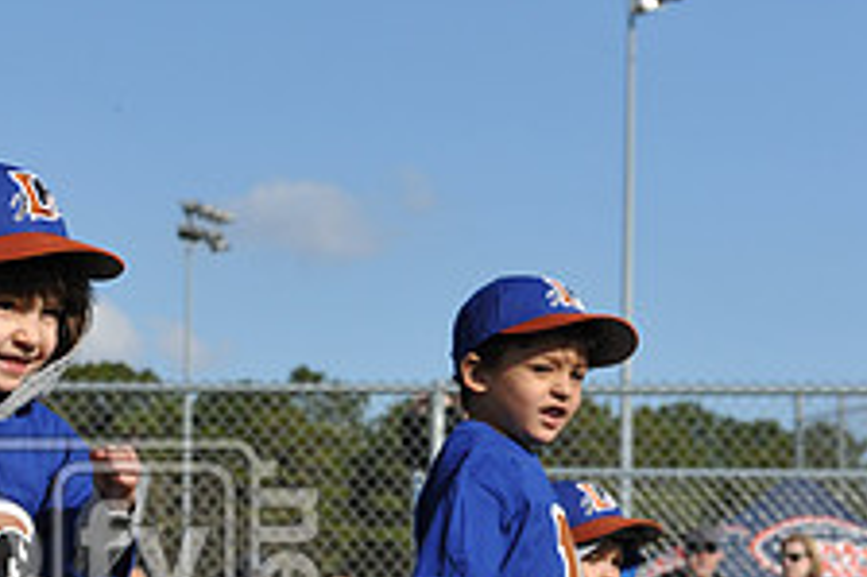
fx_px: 4356
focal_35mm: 181
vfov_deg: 7.5
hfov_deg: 11.2
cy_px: 581
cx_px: -166
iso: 400
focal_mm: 70
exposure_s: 1/1000
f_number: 8
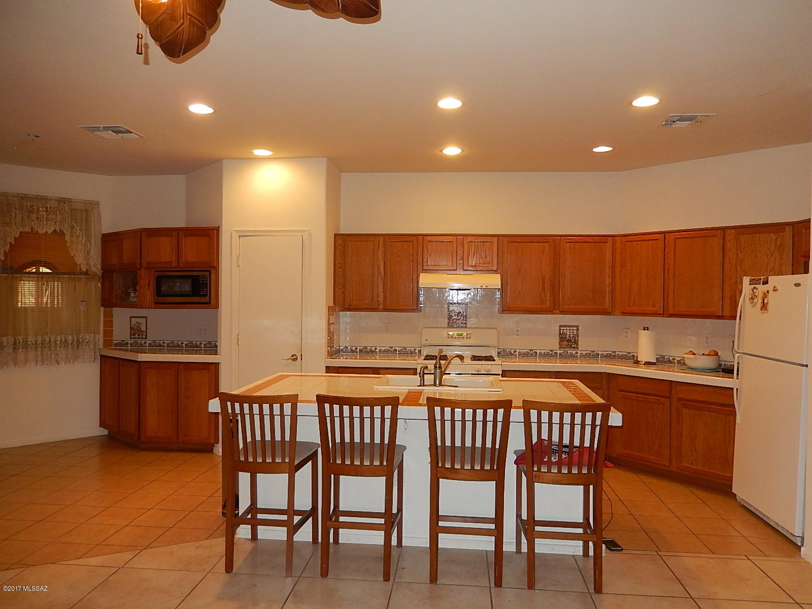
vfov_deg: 54.9
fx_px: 586
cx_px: 406
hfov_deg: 69.4
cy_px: 304
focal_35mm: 25
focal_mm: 4.5
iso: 220
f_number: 3.4
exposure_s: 1/30
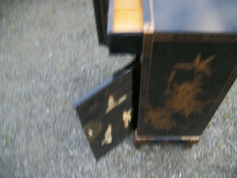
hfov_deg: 55.3
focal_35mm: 33
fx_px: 226
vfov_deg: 43.0
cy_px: 88
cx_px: 122
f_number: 2.9
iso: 80
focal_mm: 5.7
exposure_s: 1/30
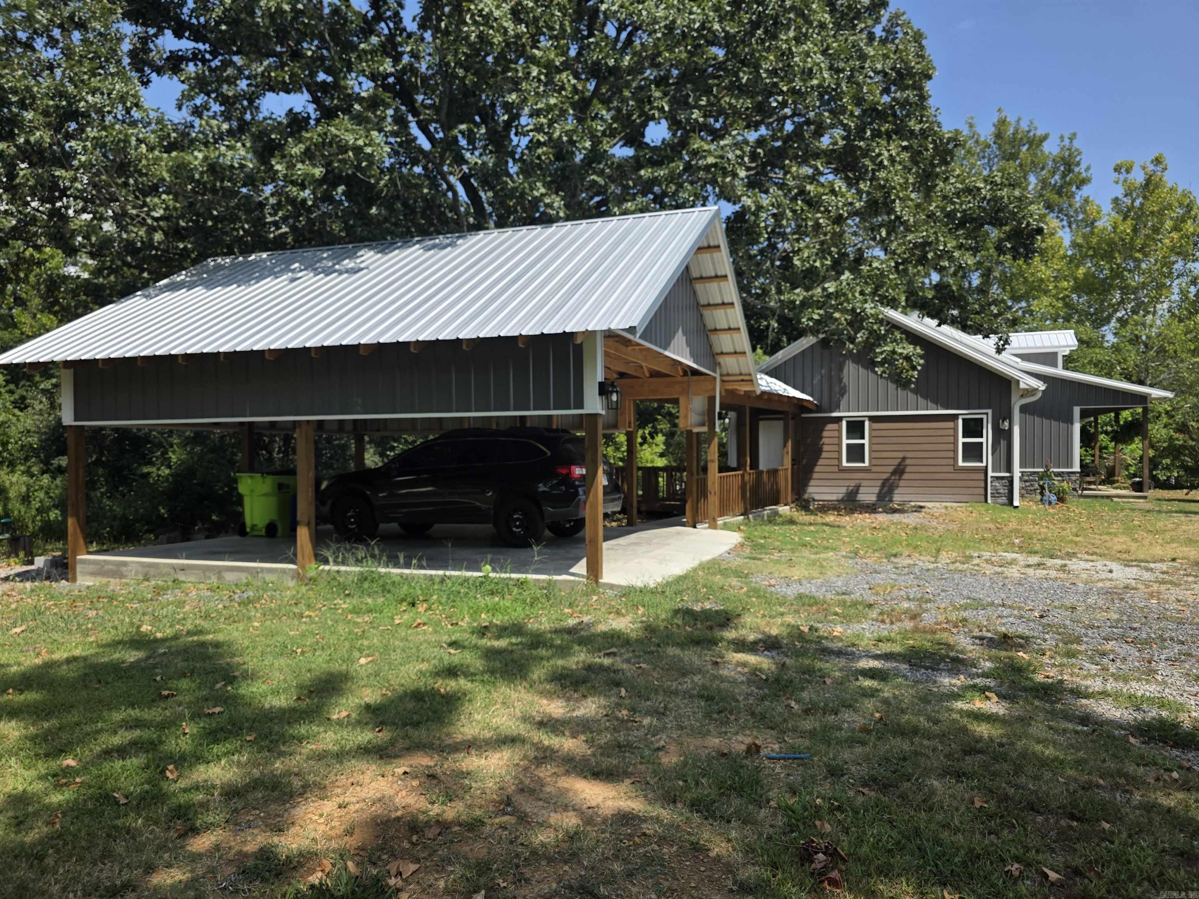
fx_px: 797
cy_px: 450
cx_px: 600
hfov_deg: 73.9
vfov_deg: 58.9
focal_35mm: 23
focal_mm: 6.3
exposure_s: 1/4766
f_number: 1.7
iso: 80
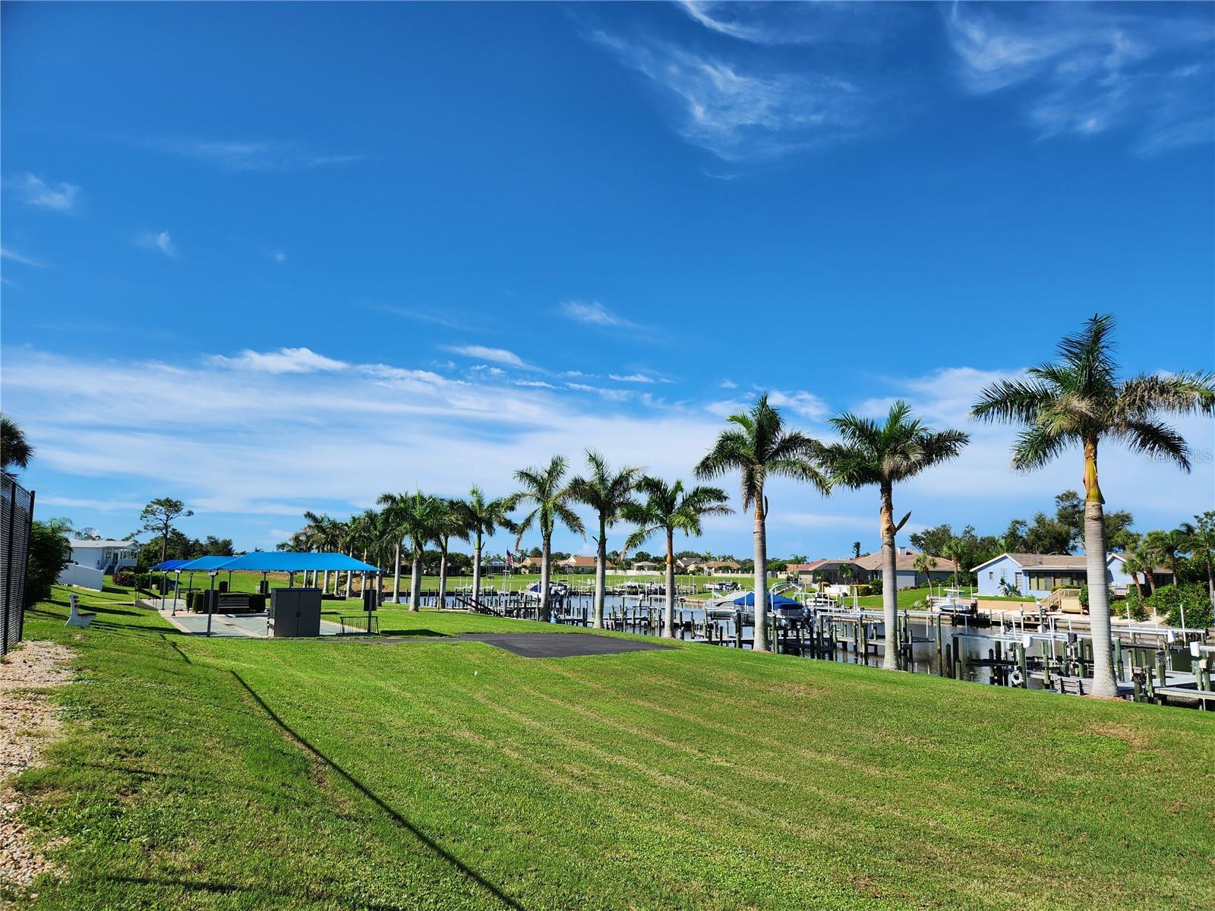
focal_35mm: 23
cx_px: 608
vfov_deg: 58.9
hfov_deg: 73.9
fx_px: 807
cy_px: 456
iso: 20
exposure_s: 1/1941
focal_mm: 5.4
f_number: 1.8
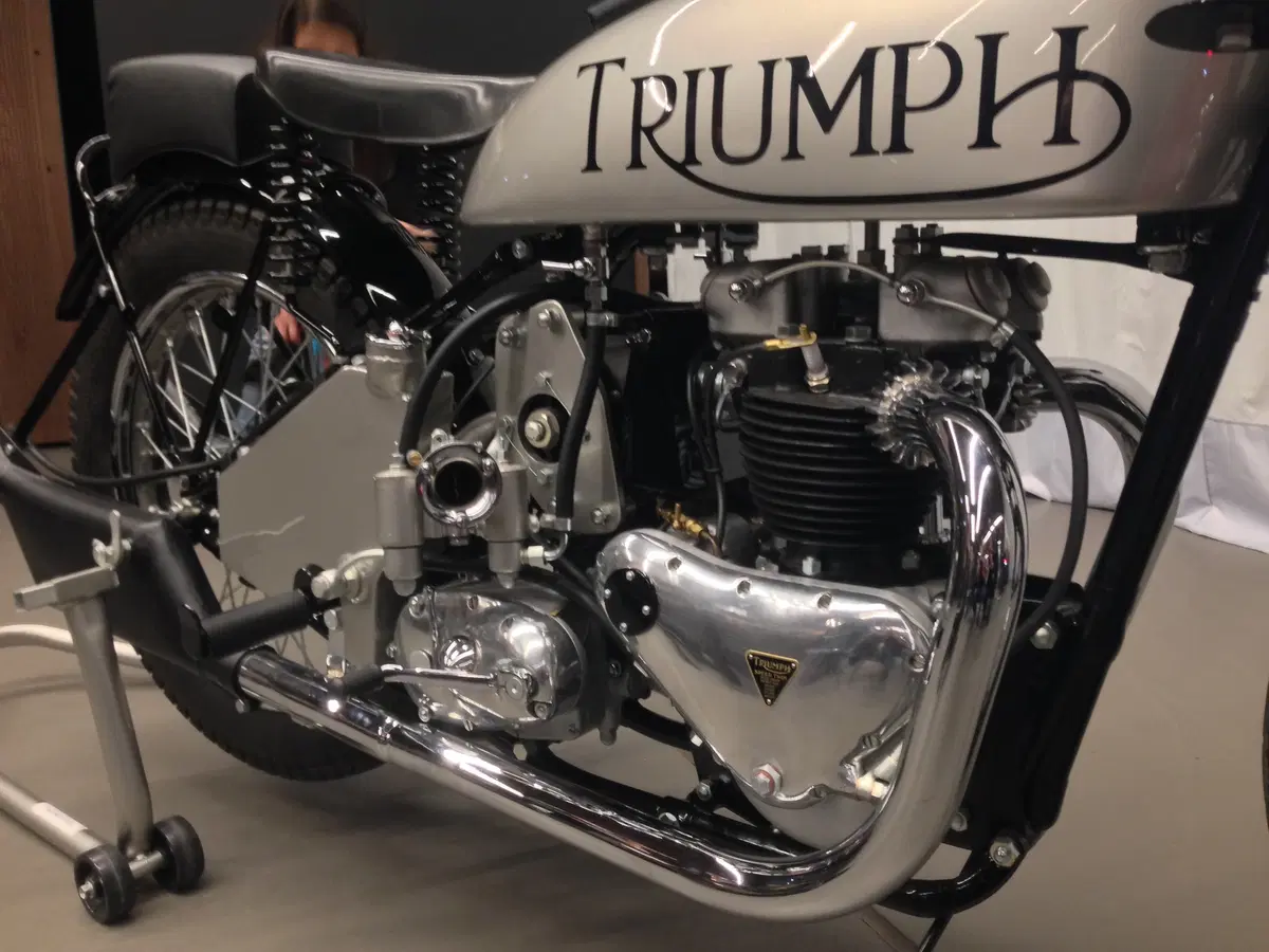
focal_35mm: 33
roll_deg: +1.3
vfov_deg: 42.9
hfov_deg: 55.4
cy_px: 476
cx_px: 634
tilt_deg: -12.1
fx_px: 1210
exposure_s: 1/20
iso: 200
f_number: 2.4
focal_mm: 4.12
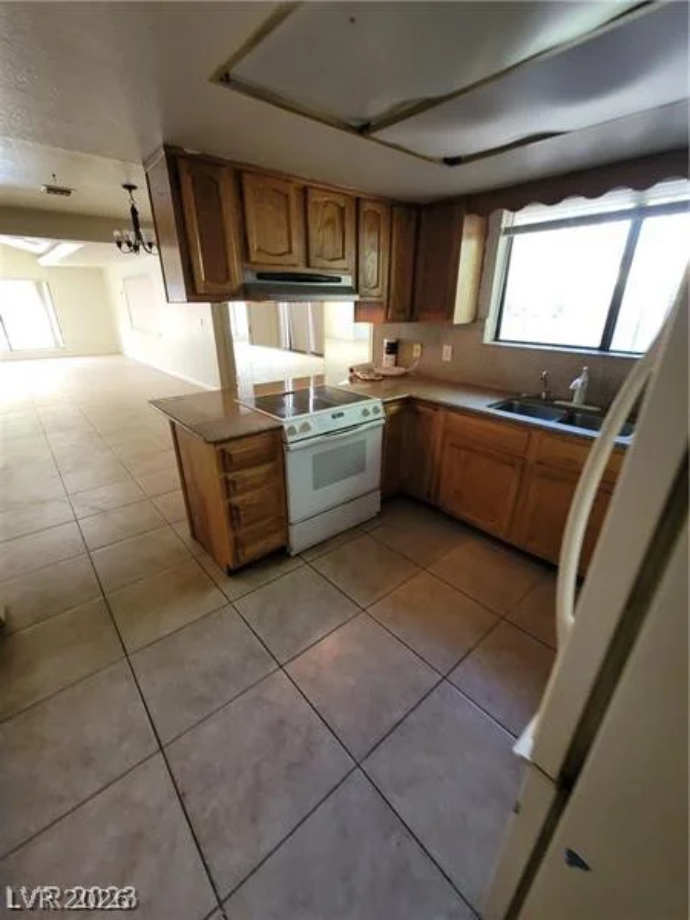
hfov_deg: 89.9
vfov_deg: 106.2
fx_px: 346
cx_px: 345
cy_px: 460
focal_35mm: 13
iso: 250
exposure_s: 1/60
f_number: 2.2
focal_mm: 2.2
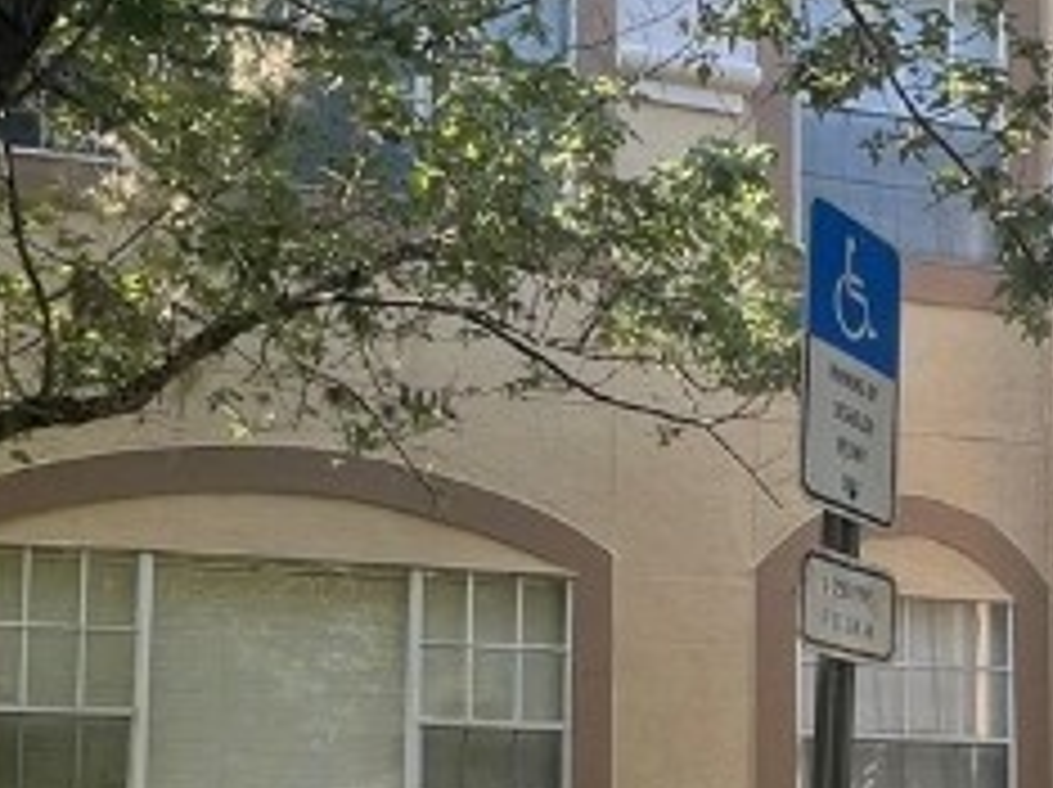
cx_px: 670
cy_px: 743
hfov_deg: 33.6
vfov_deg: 24.7
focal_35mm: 57
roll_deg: +0.2
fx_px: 1732
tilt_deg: +5.3
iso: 32
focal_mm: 1.57
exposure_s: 1/181
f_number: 1.8
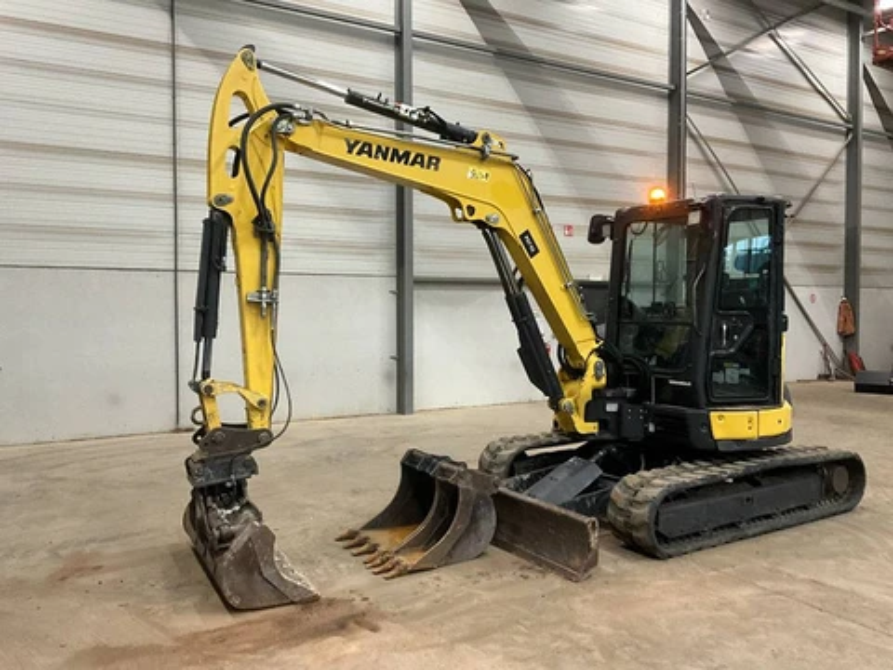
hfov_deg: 61.7
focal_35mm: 29
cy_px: 335
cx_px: 446
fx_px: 748
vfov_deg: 48.2
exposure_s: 1/60
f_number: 1.8
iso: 200
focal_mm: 3
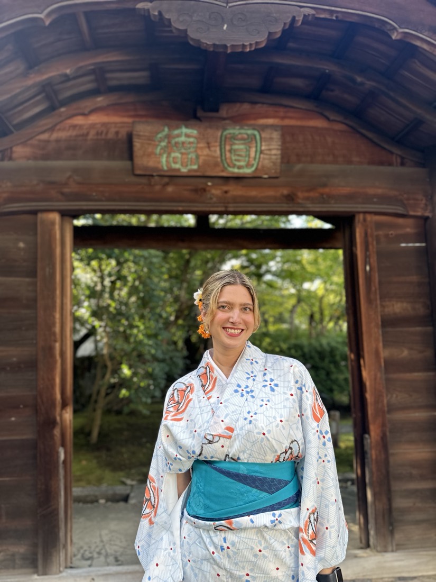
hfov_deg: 56.8
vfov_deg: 71.6
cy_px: 291
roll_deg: +1.5
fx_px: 403
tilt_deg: +7.8
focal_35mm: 24
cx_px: 218
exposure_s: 1/256
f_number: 1.78
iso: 80
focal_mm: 6.86
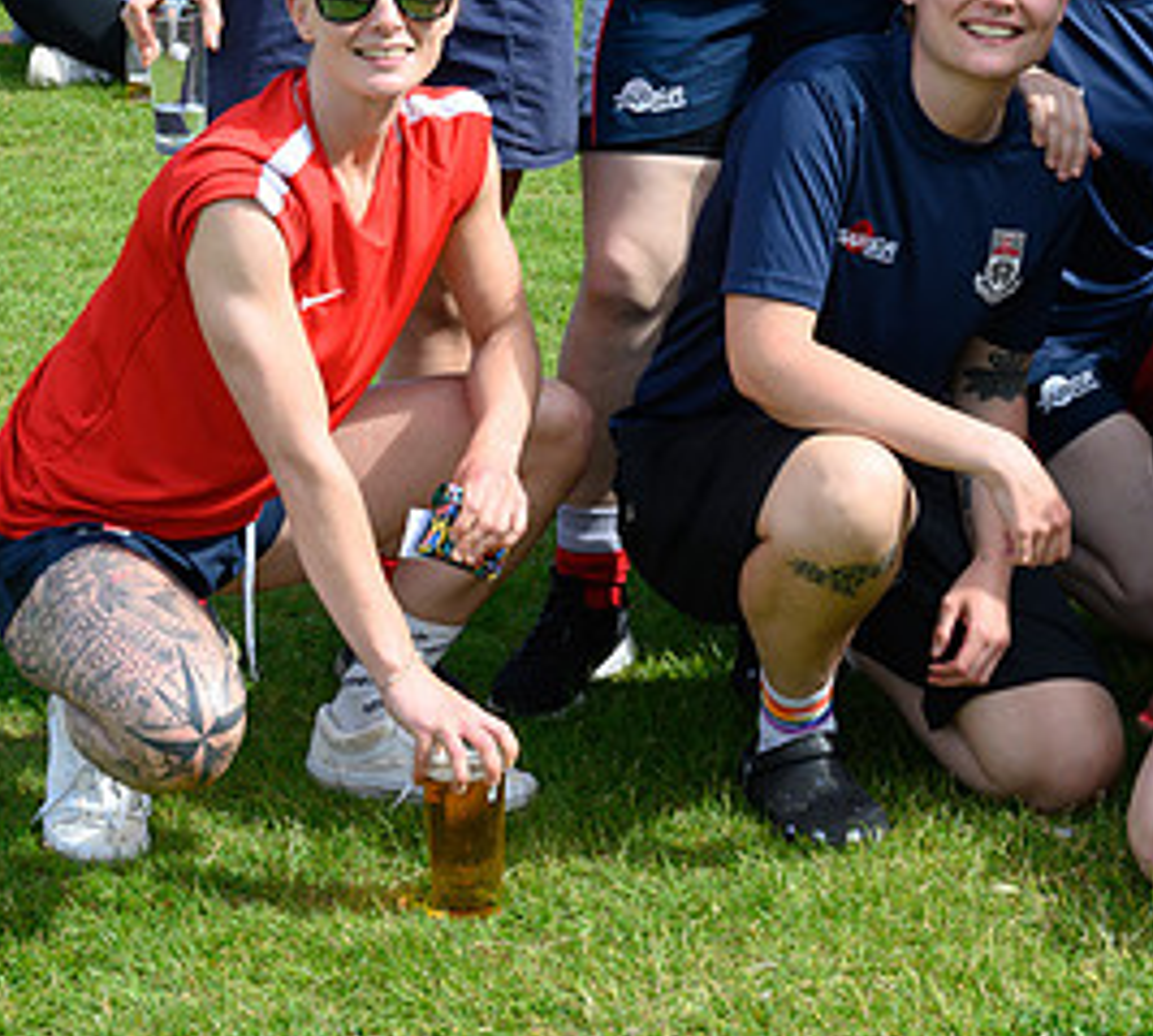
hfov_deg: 17.5
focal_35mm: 104
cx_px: 911
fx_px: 3726
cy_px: -21
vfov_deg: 15.5
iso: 200
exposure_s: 1/250
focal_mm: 41
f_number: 8
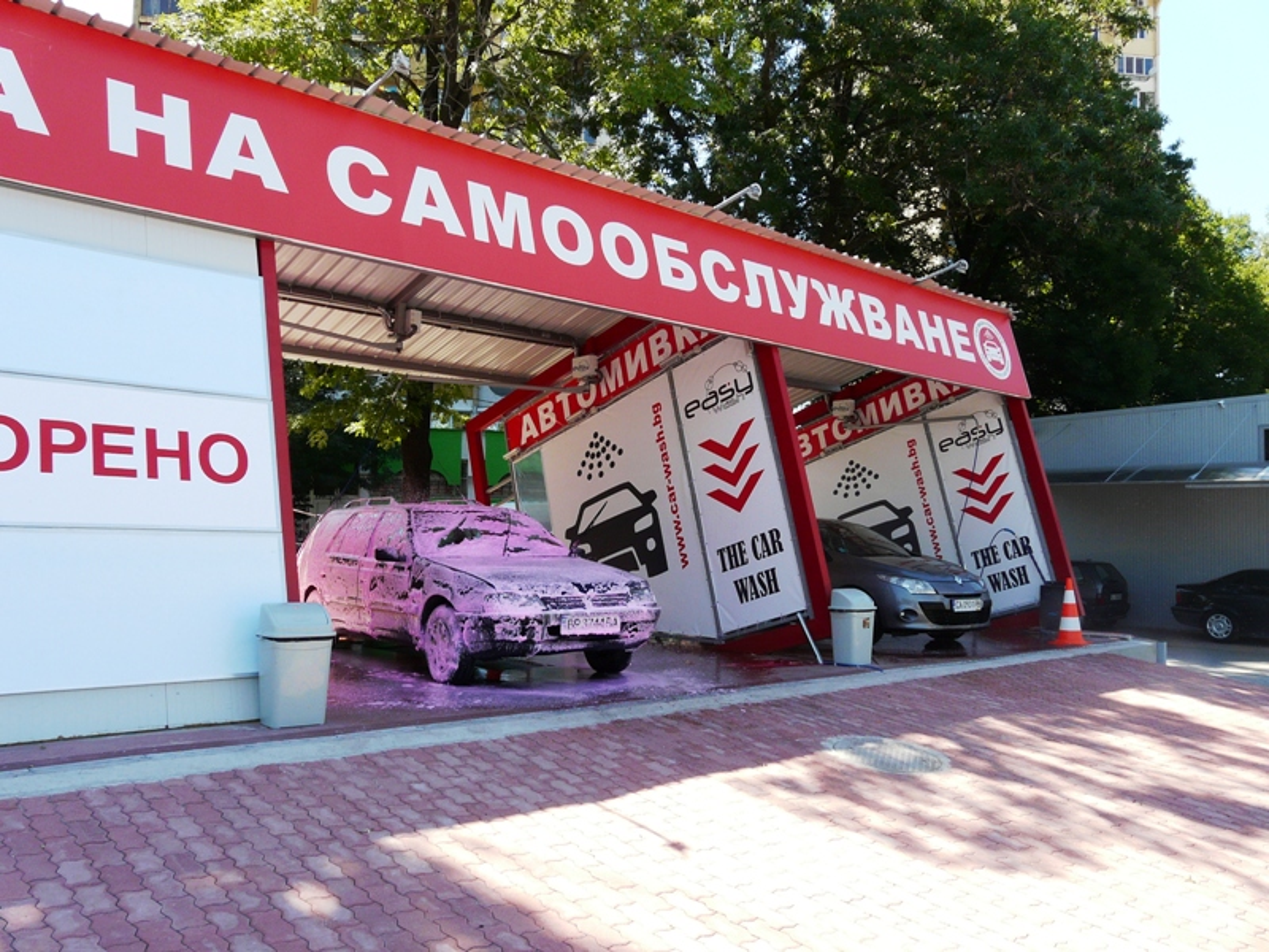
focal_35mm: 28
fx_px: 1026
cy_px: 476
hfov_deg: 63.4
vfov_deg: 49.7
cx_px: 634
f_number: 4
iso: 100
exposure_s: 1/200
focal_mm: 4.6
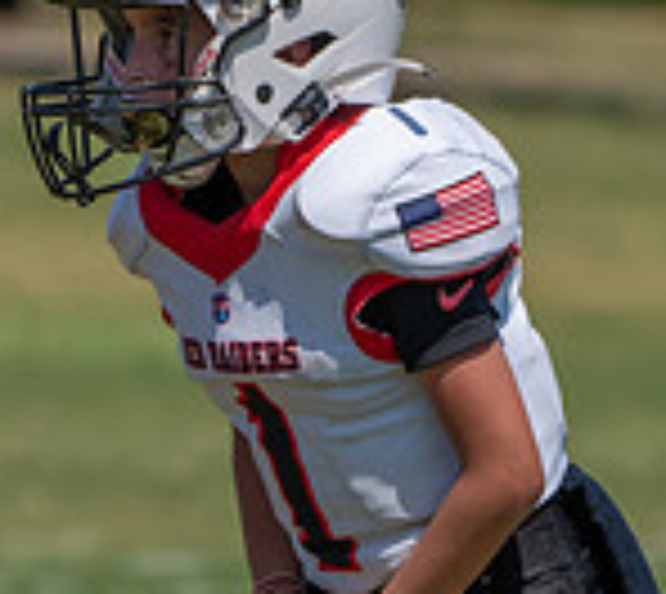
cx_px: 400
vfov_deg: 1.6
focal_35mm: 1056
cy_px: 655
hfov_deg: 1.8
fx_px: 21779
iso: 100
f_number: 5.6
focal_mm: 247
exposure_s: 1/800
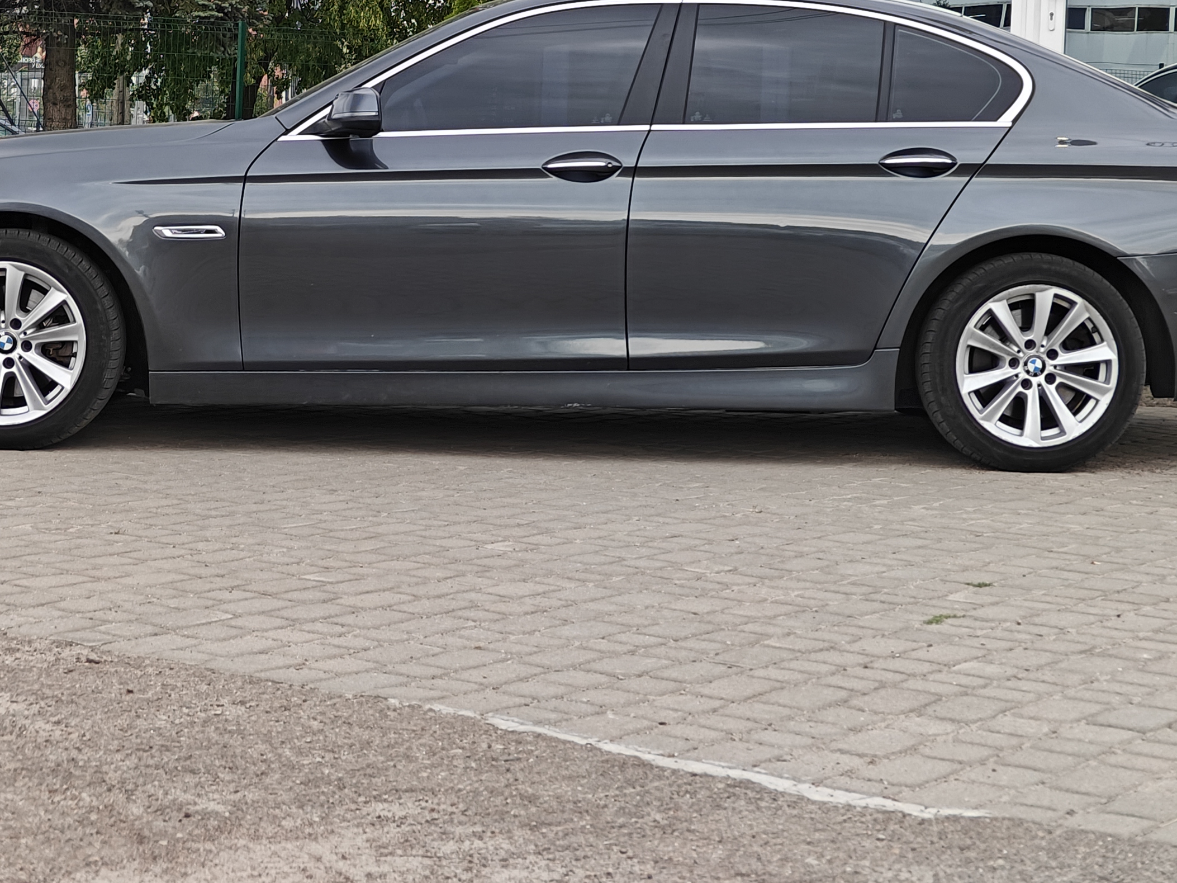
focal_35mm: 70
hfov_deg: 27.8
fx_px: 2380
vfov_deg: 20.9
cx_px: 545
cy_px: 246
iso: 50
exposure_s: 1/380
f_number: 2
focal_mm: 7.08
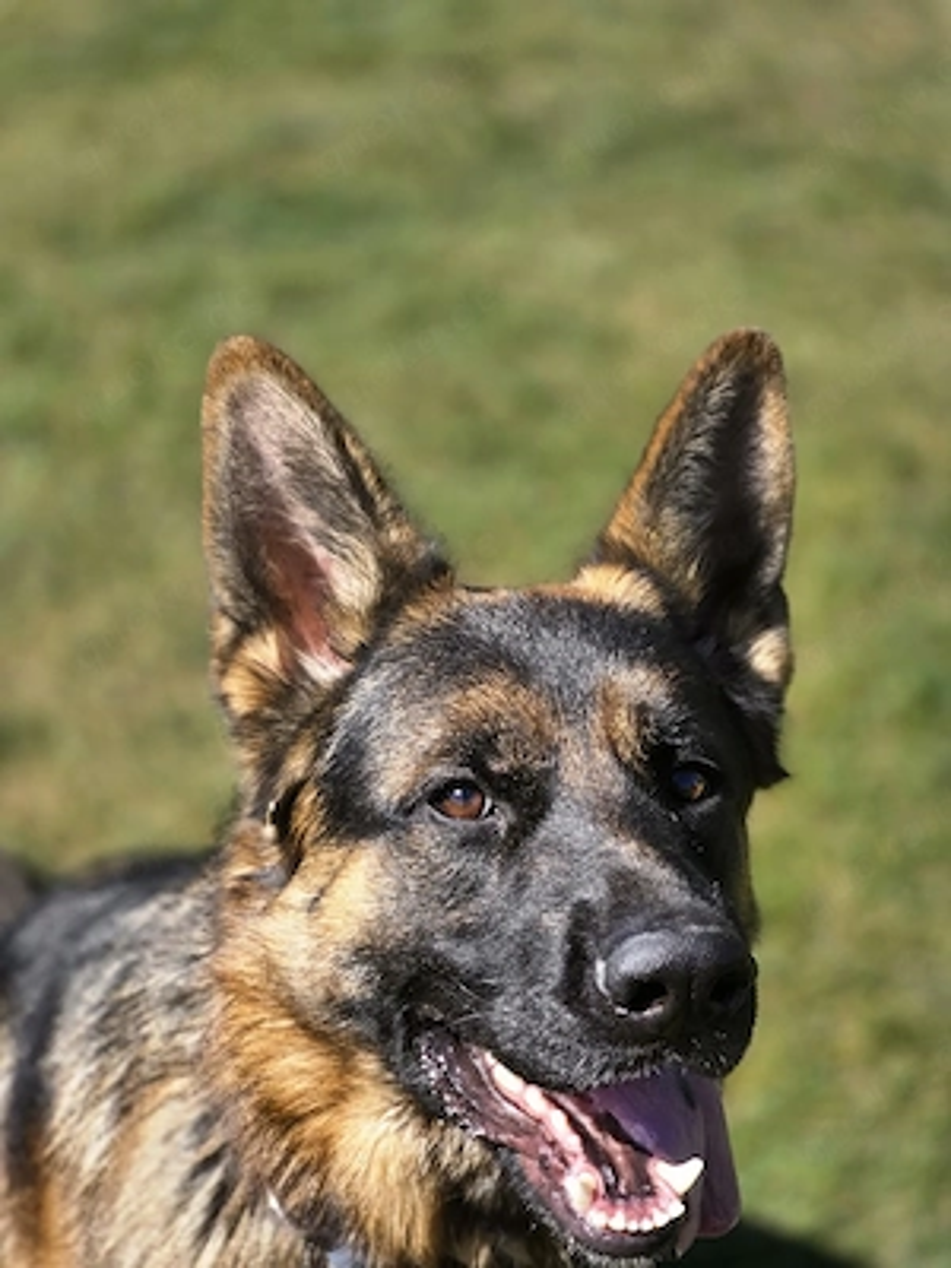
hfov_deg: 21.3
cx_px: 476
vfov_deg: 28.2
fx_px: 2528
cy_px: 634
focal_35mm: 69
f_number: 2.4
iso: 64
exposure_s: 1/2000
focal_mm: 7.9
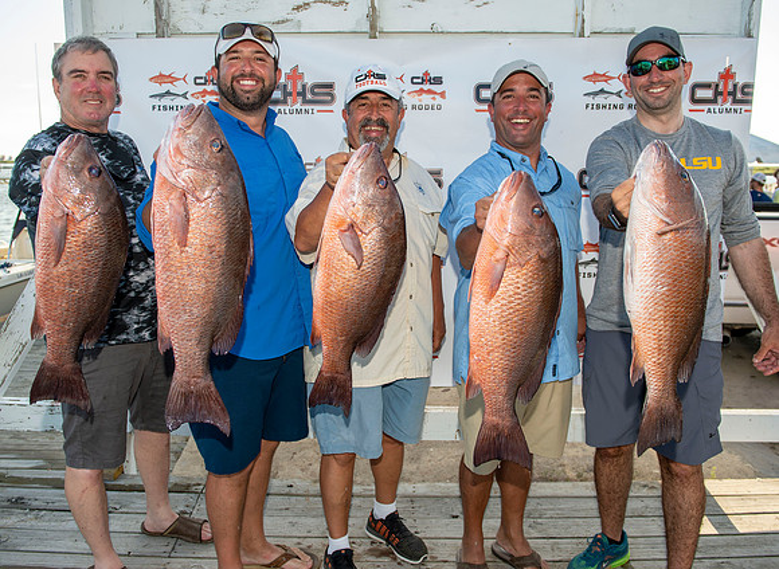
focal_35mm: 29
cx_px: 382
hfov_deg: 62.0
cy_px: 279
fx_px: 648
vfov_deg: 47.4
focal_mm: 26
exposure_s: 1/250
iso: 100
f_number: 4.5
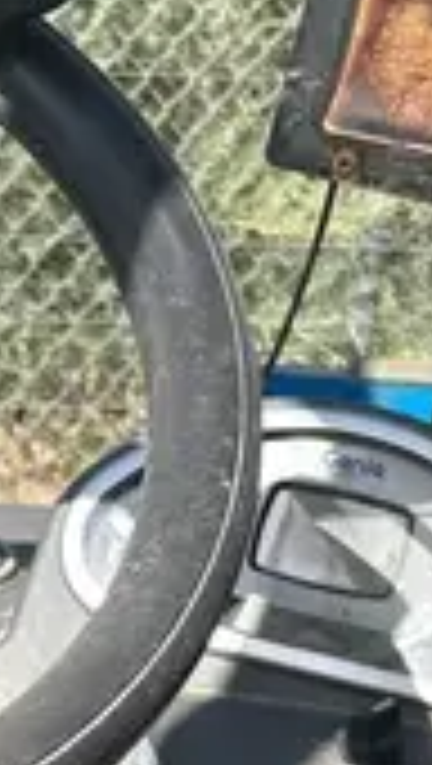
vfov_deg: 17.1
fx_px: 2477
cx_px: -176
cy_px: 785
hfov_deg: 9.7
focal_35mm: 122
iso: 50
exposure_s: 1/2457
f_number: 1.5
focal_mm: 5.7
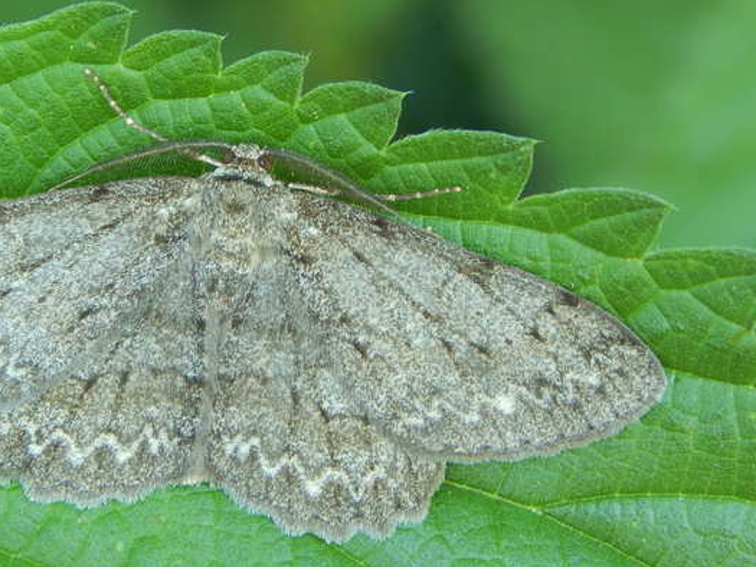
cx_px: 230
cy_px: 318
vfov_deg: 5.7
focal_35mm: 260
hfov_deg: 7.6
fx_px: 5680
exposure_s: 1/40
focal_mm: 28.7
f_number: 5.1
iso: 125
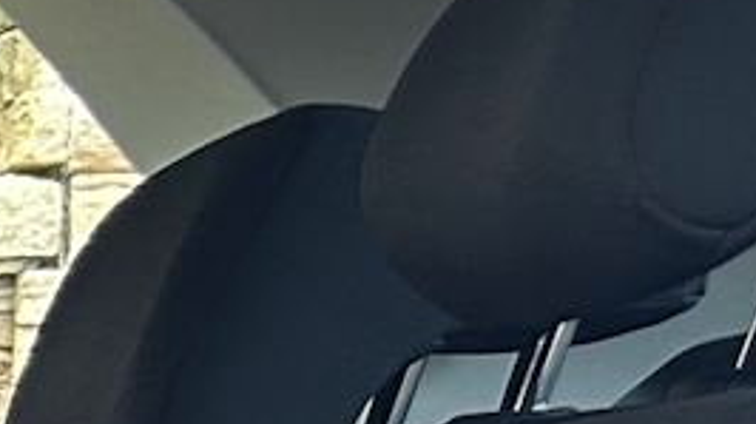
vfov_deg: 5.1
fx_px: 4306
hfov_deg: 8.6
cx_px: -1410
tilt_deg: -12.9
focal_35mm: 215
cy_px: 1653
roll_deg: +0.2
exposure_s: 1/121
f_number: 1.5
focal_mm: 5.7
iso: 80
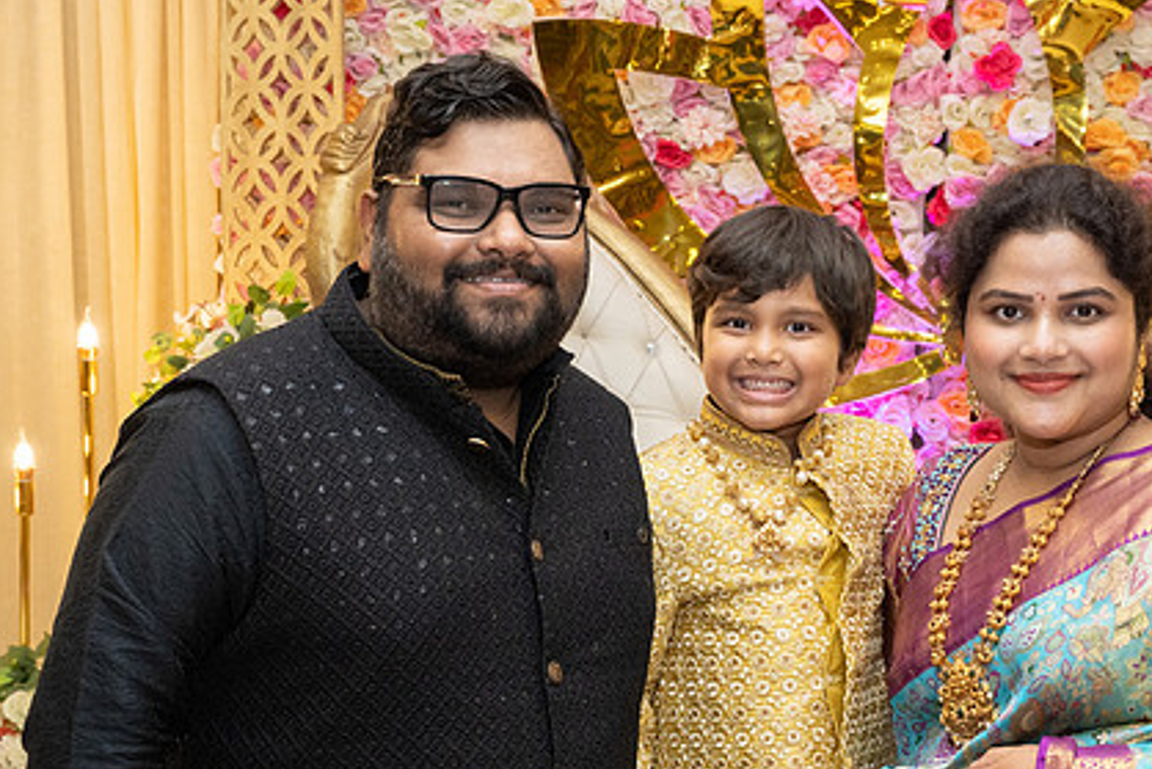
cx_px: 719
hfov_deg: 29.1
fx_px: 2209
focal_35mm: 69
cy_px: 503
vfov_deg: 19.7
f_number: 8
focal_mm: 49
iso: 1250
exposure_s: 1/160
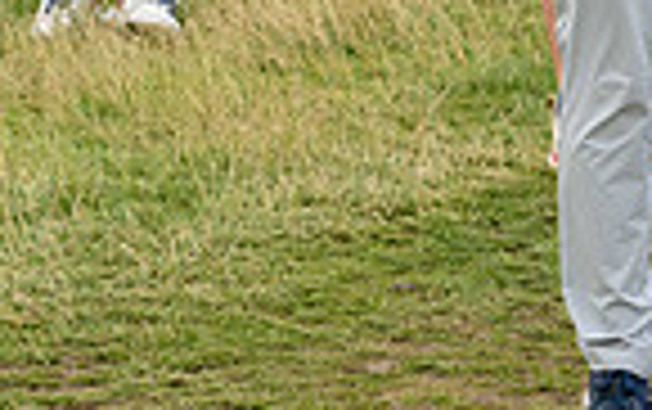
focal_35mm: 347
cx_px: 1286
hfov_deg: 5.9
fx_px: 6173
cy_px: -322
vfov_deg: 3.8
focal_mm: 85
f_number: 4
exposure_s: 1/500
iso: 400
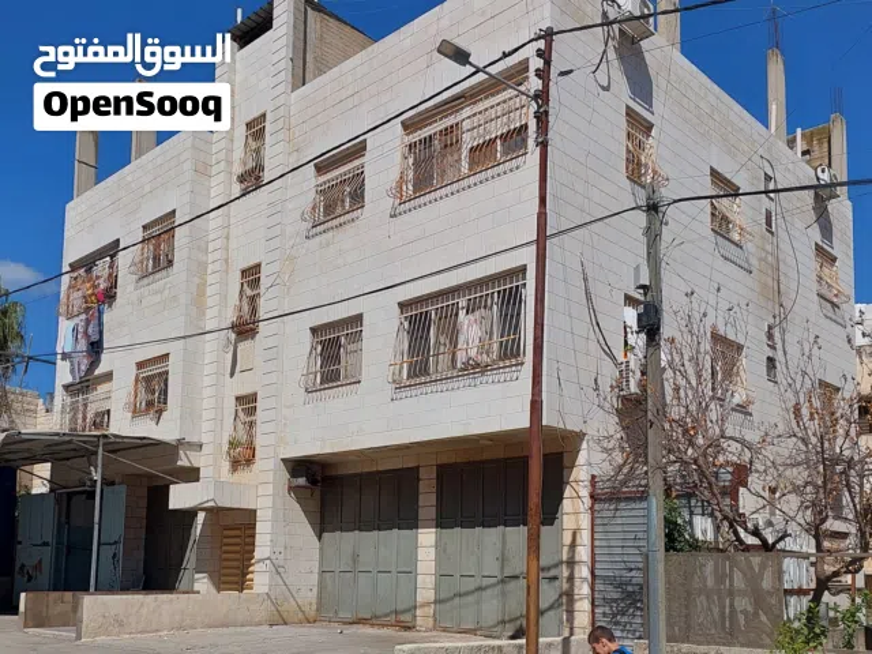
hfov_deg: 73.9
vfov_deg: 58.9
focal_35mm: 23
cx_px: 436
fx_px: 579
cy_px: 327
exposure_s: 1/2500
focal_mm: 5.06
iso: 25
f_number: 1.8
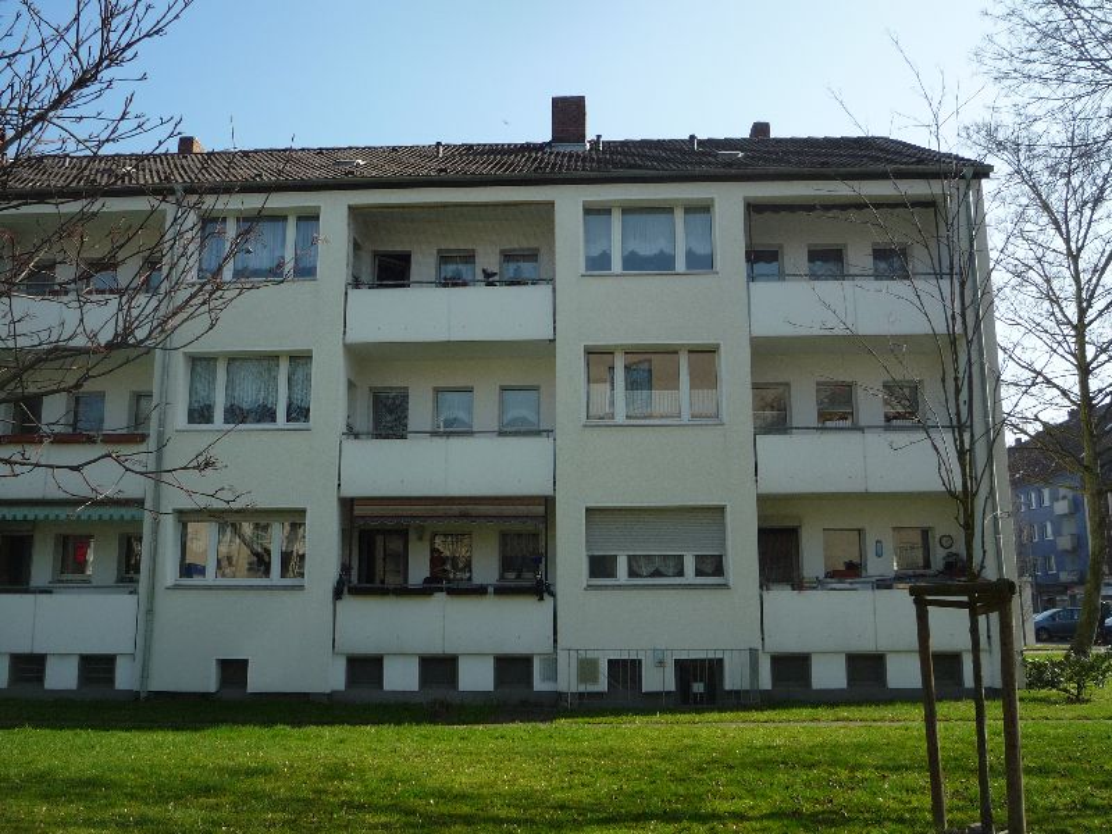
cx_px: 556
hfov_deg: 56.8
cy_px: 417
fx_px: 1028
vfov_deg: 44.2
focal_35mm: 32
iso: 100
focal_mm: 5.2
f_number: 4
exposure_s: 1/400
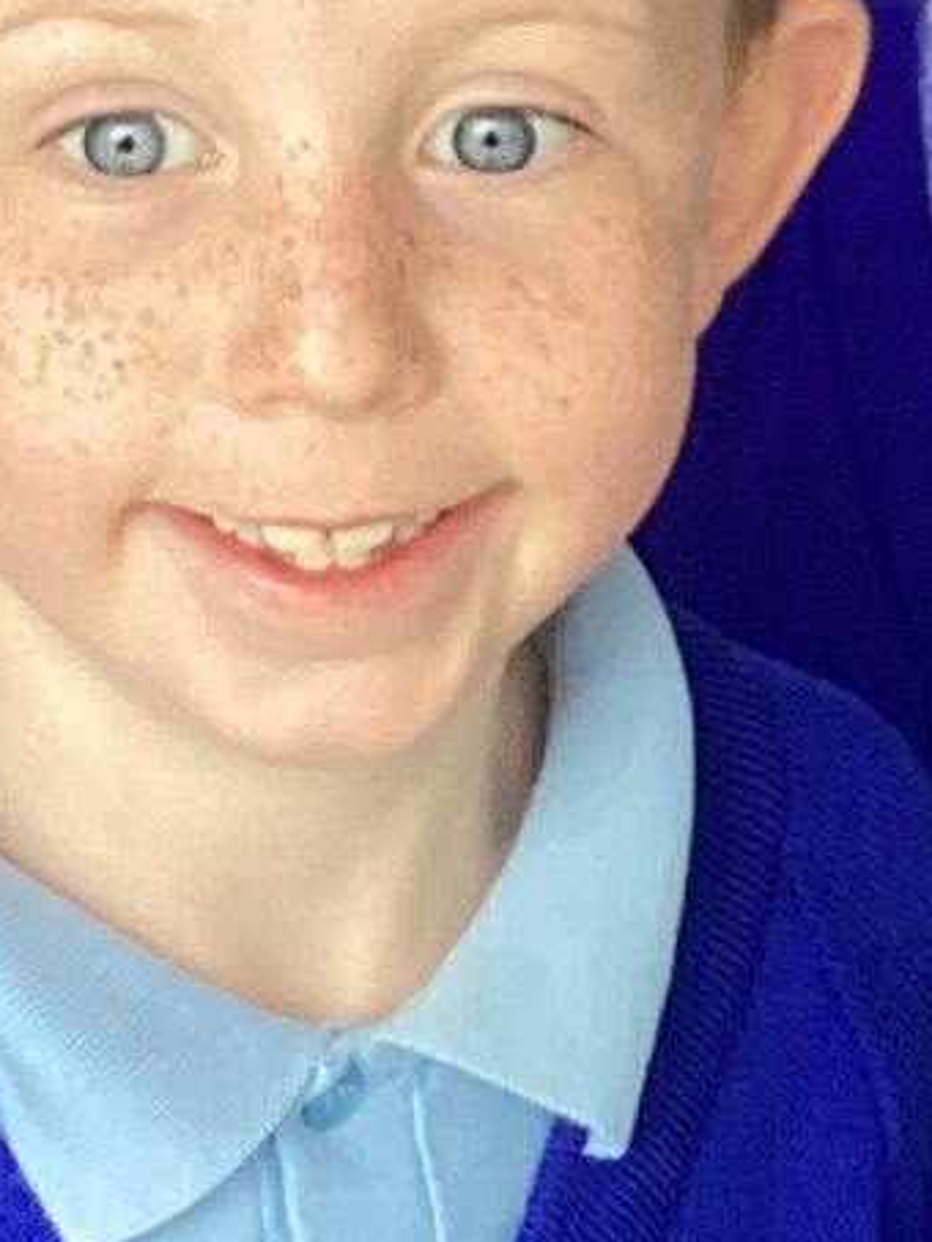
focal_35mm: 175
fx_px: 6279
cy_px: -154
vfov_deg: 11.1
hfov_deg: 8.5
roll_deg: -0.7
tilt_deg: -19.2
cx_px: 326
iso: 80
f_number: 2.4
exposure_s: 1/100
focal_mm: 3.3
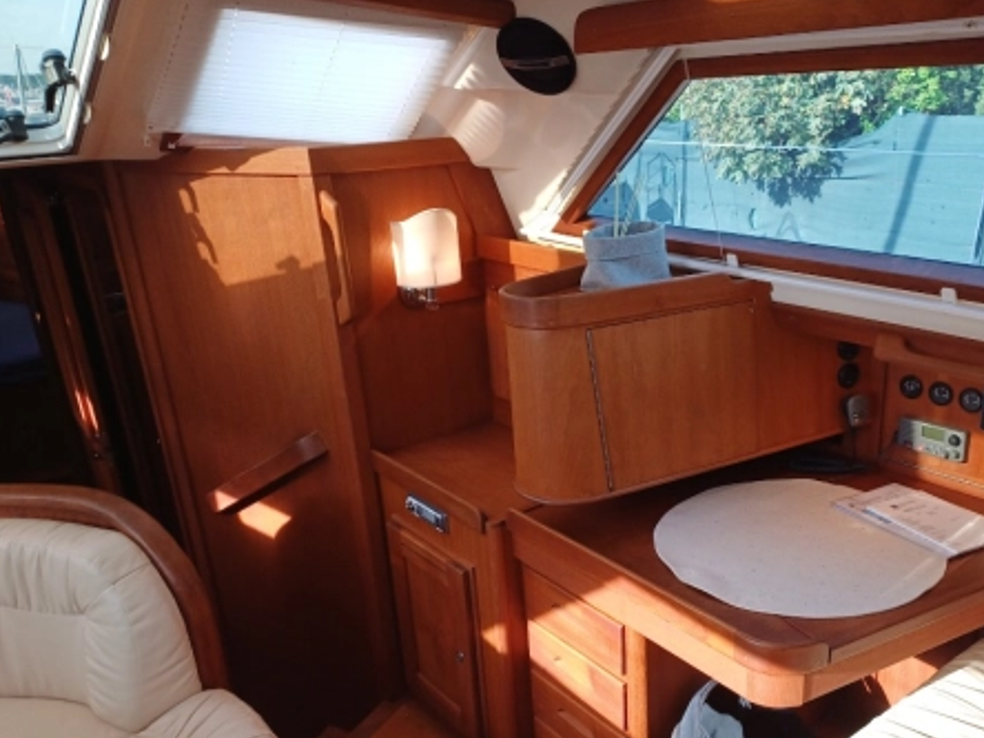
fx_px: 881
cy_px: 449
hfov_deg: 57.9
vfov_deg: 45.2
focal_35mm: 31
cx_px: 594
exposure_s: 1/50
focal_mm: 4.65
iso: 50
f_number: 1.8
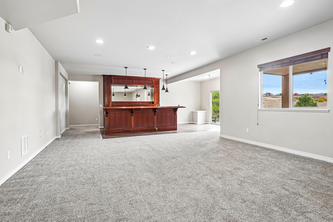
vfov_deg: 67.4
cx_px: 166
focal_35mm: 18
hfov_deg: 90.0
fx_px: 166
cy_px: 111
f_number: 8
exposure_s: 1/13
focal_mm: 12
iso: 400
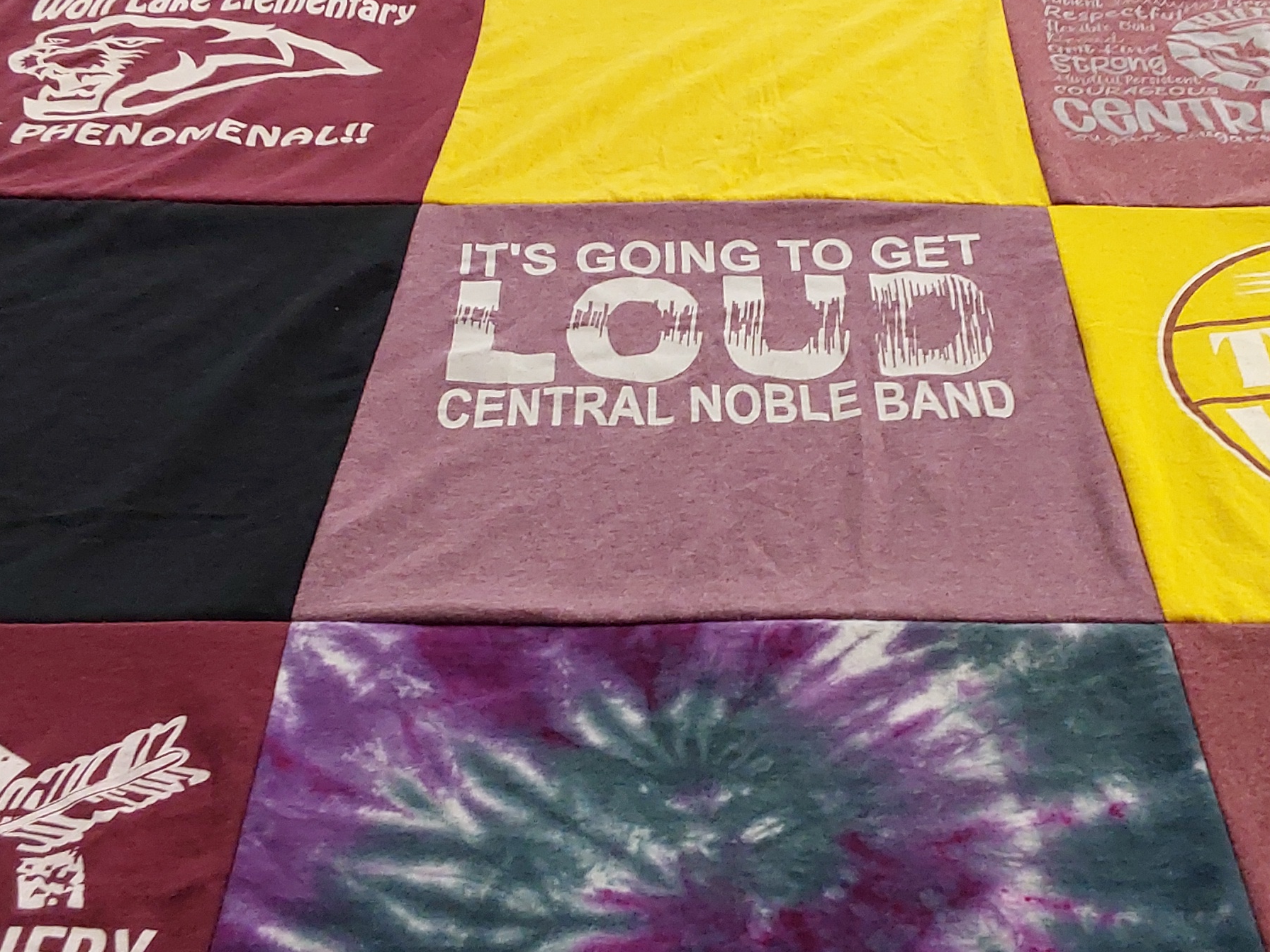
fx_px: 1871
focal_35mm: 51
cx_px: 736
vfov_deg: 28.6
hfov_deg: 37.4
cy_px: 460
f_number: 1.9
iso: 160
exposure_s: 1/60
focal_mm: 2.91
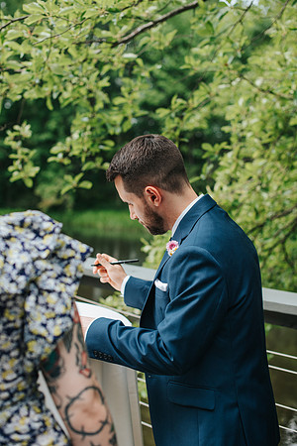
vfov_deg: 39.6
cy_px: 223
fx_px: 619
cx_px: 148
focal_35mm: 50
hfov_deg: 27.0
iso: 360
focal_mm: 50
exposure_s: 1/800
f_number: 2.8
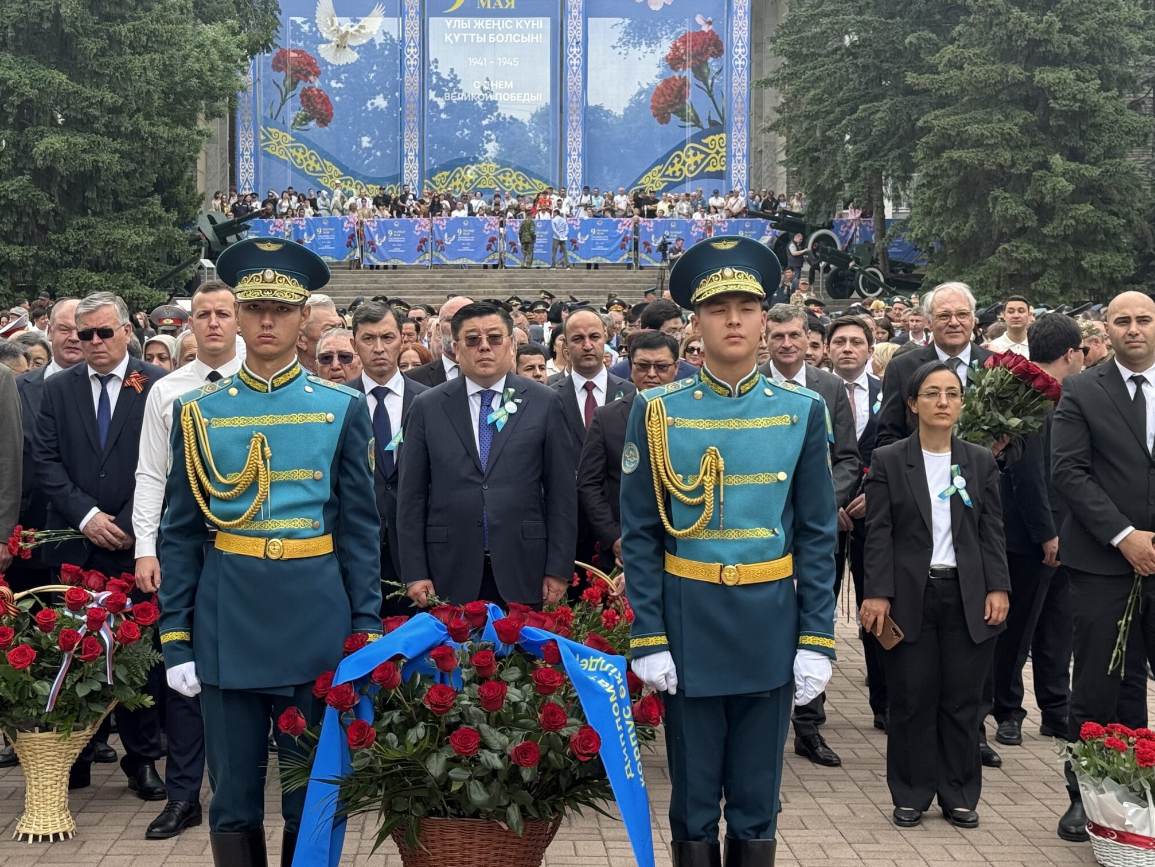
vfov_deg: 24.0
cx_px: 478
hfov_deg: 31.6
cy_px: 349
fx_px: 2036
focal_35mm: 61
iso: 64
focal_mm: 6.76
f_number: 1.78
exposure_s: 1/1203
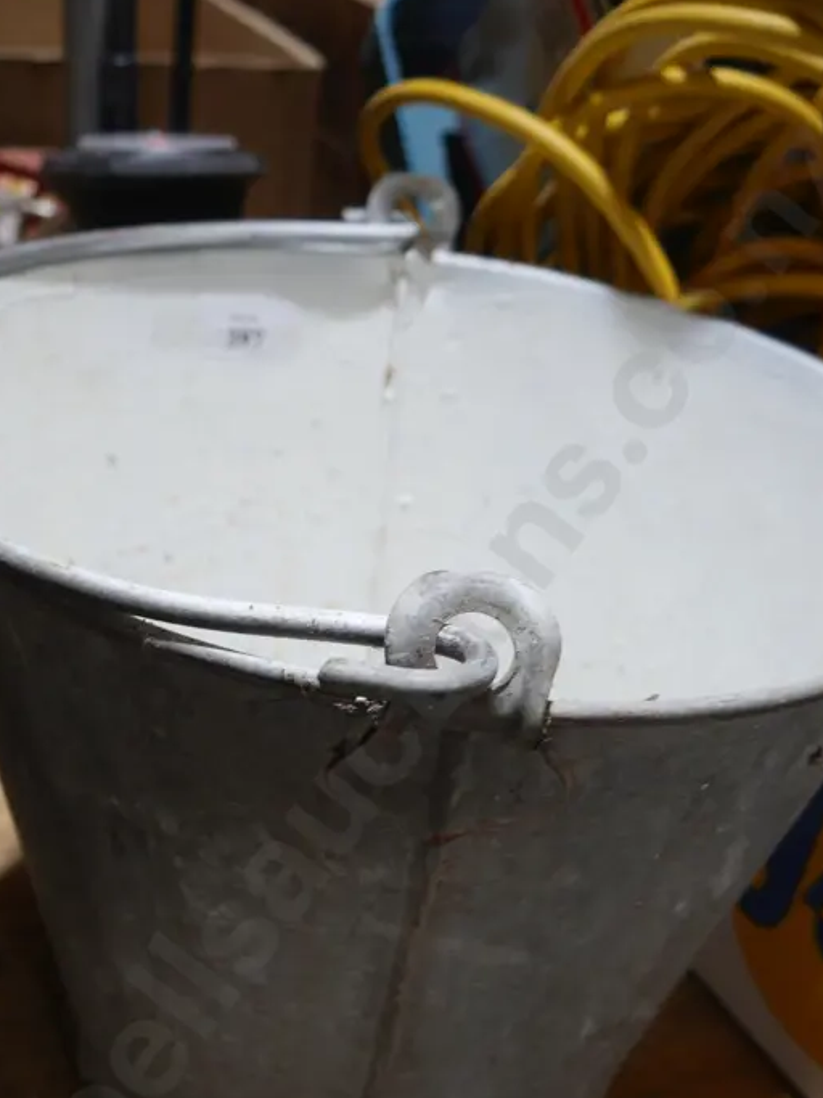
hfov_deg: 32.1
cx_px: 340
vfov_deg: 41.1
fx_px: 1427
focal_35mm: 45
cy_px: 801
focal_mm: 15
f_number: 3.6
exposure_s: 1/60
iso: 200
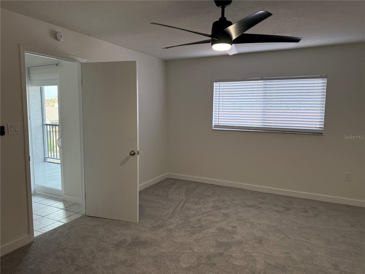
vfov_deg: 56.8
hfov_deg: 71.6
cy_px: 137
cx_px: 182
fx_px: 253
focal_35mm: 24
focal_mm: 6.76
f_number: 1.78
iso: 200
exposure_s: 1/177
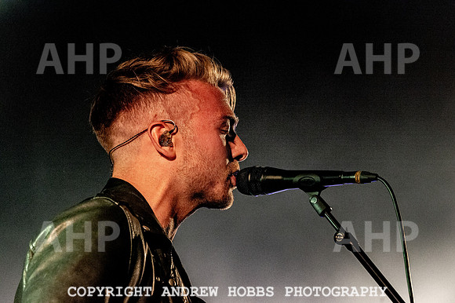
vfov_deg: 6.9
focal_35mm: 200
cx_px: 228
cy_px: 152
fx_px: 2526
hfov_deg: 10.3
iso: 6400
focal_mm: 200
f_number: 5.6
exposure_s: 1/800
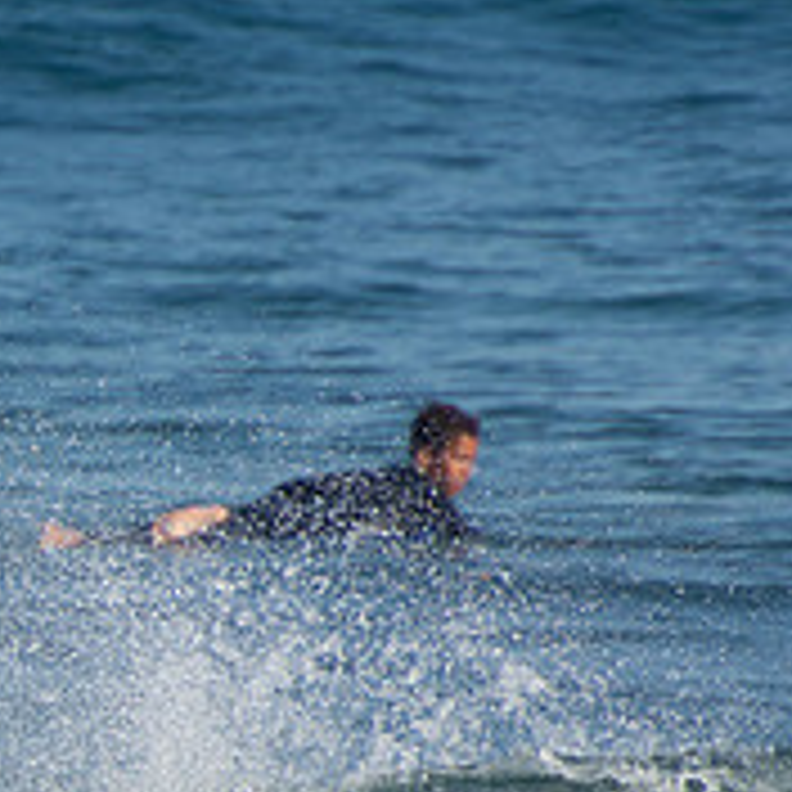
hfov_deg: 1.0
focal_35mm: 1677
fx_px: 43410
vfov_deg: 1.0
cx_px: -351
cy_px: 848
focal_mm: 400
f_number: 5.6
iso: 200
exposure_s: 1/1000
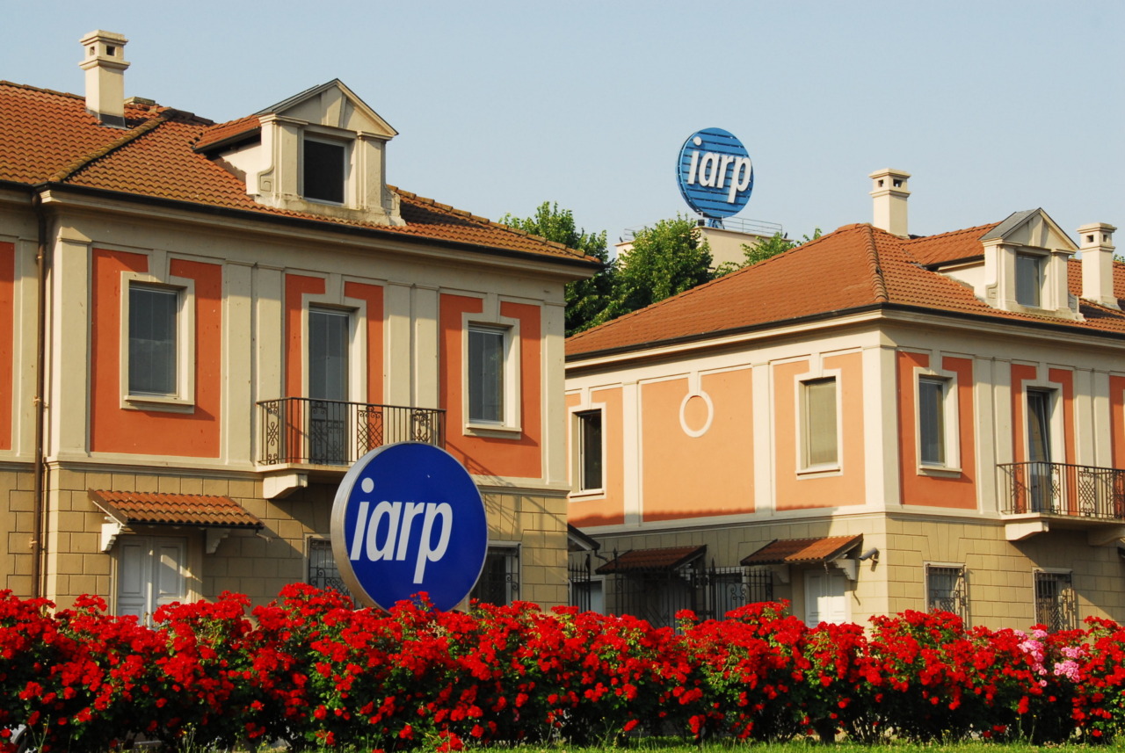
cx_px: 562
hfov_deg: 26.0
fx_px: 2441
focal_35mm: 78
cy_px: 376
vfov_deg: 17.5
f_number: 10
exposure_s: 1/400
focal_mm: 52
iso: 400
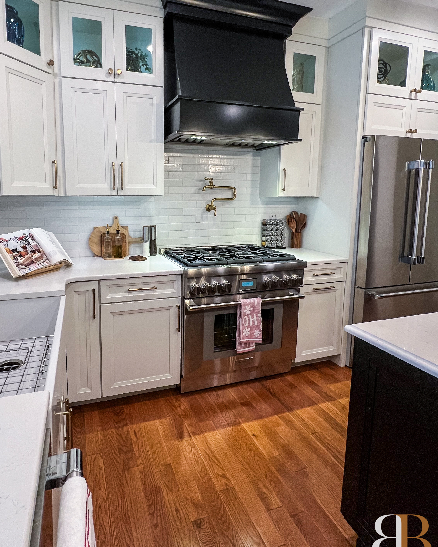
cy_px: 233
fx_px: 292
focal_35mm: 18
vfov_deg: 85.8
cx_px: 172
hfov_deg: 72.9
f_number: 1.8
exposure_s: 1/60
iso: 250
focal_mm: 1.57
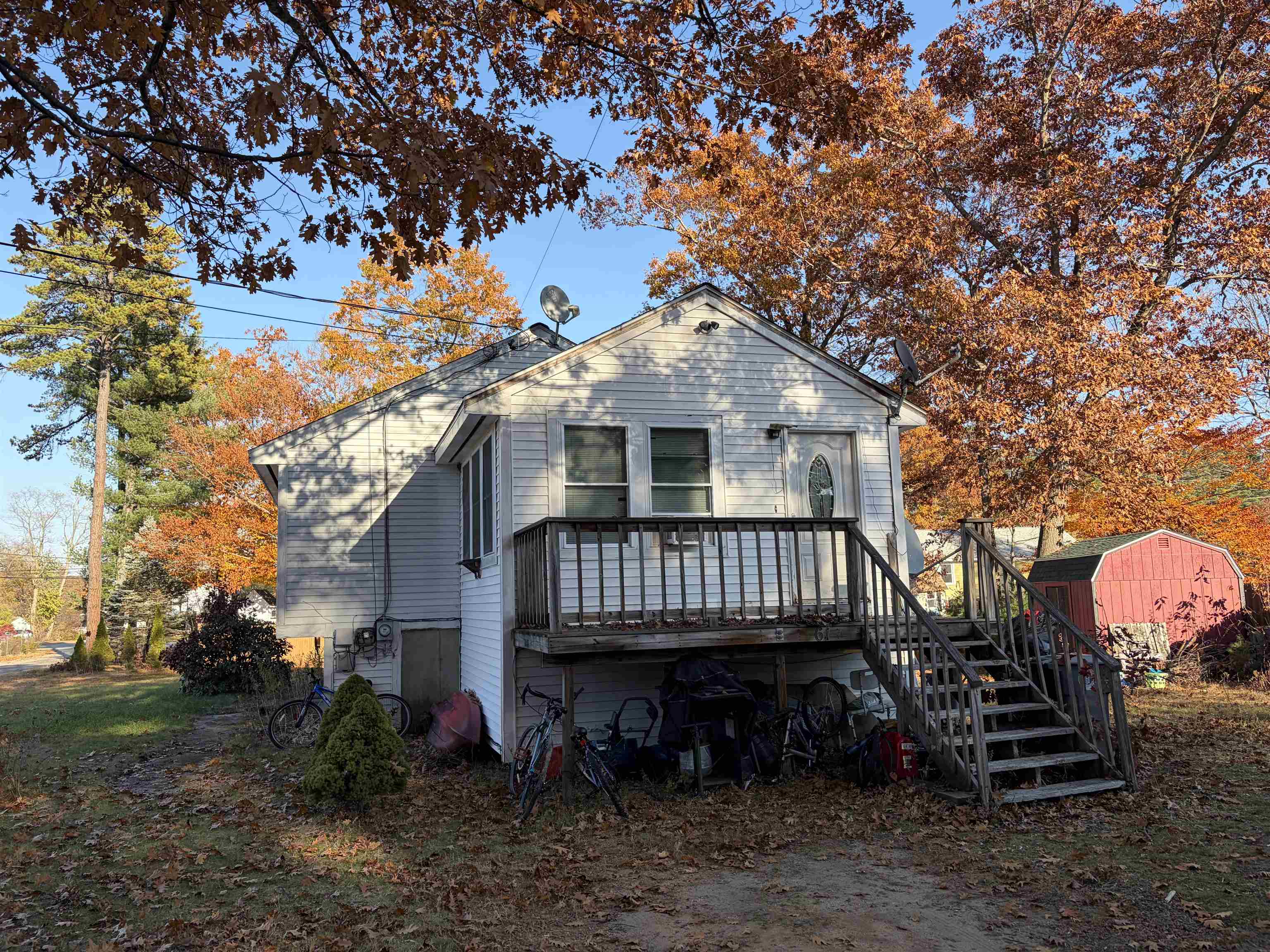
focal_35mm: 26
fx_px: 954
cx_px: 635
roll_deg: +2.9
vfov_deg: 53.1
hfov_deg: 67.3
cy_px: 476
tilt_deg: +9.9
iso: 50
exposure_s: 1/884
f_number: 1.6
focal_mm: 5.96
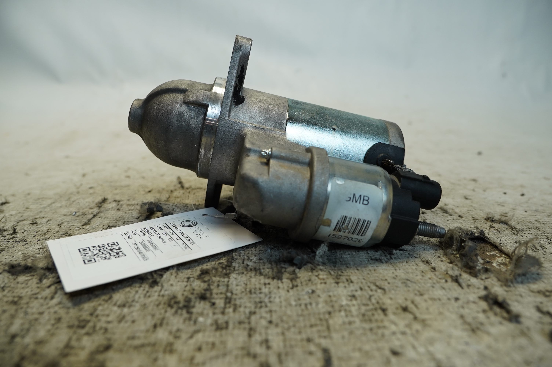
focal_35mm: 24
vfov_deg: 53.0
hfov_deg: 73.8
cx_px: 276
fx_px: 368
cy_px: 184
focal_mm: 16
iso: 320
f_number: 4
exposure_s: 1/160
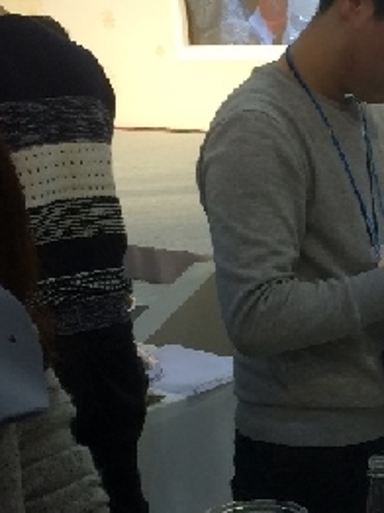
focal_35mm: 82
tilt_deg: -19.7
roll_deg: +2.4
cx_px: 510
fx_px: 1215
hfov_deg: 16.8
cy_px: 392
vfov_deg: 23.6
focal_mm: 4.15
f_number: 2.2
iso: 50
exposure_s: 1/30
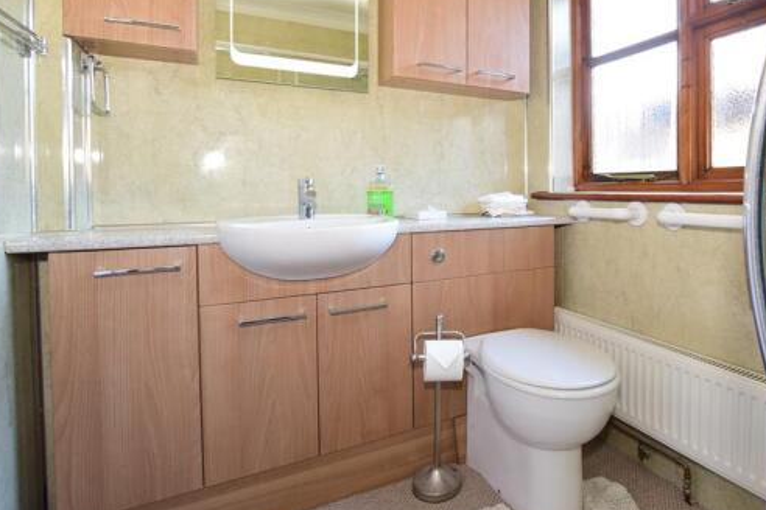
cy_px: 195
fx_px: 426
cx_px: 490
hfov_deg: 82.0
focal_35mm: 20
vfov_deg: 61.2
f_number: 6.3
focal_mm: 10
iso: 640
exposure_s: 1/30
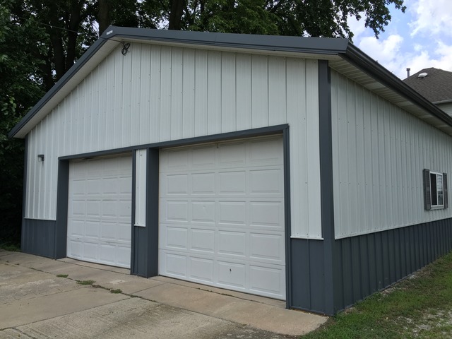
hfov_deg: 61.7
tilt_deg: +4.4
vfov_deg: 48.2
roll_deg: +0.4
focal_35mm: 29
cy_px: 170
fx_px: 379
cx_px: 226
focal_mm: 4.15
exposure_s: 1/503
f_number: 2.2
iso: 25
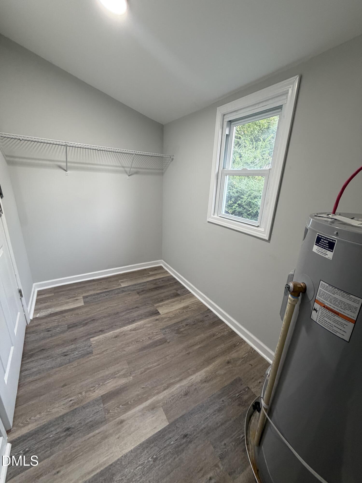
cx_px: 181
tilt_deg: -18.5
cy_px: 242
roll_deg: -3.4
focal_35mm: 14
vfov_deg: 102.1
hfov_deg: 85.7
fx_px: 195
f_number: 2.2
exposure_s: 1/60
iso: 250
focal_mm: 2.22
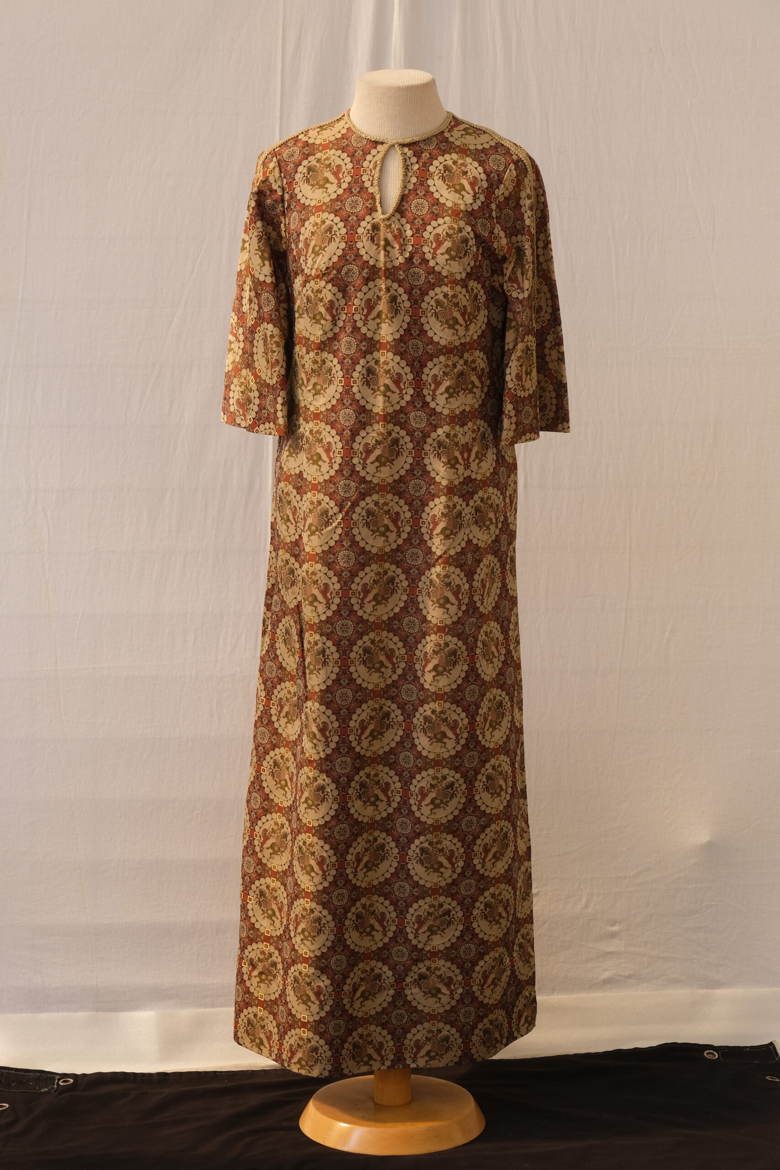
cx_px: 390
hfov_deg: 16.5
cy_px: 585
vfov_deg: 24.5
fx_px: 2697
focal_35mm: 83
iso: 320
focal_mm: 55
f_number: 8
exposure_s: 1/125
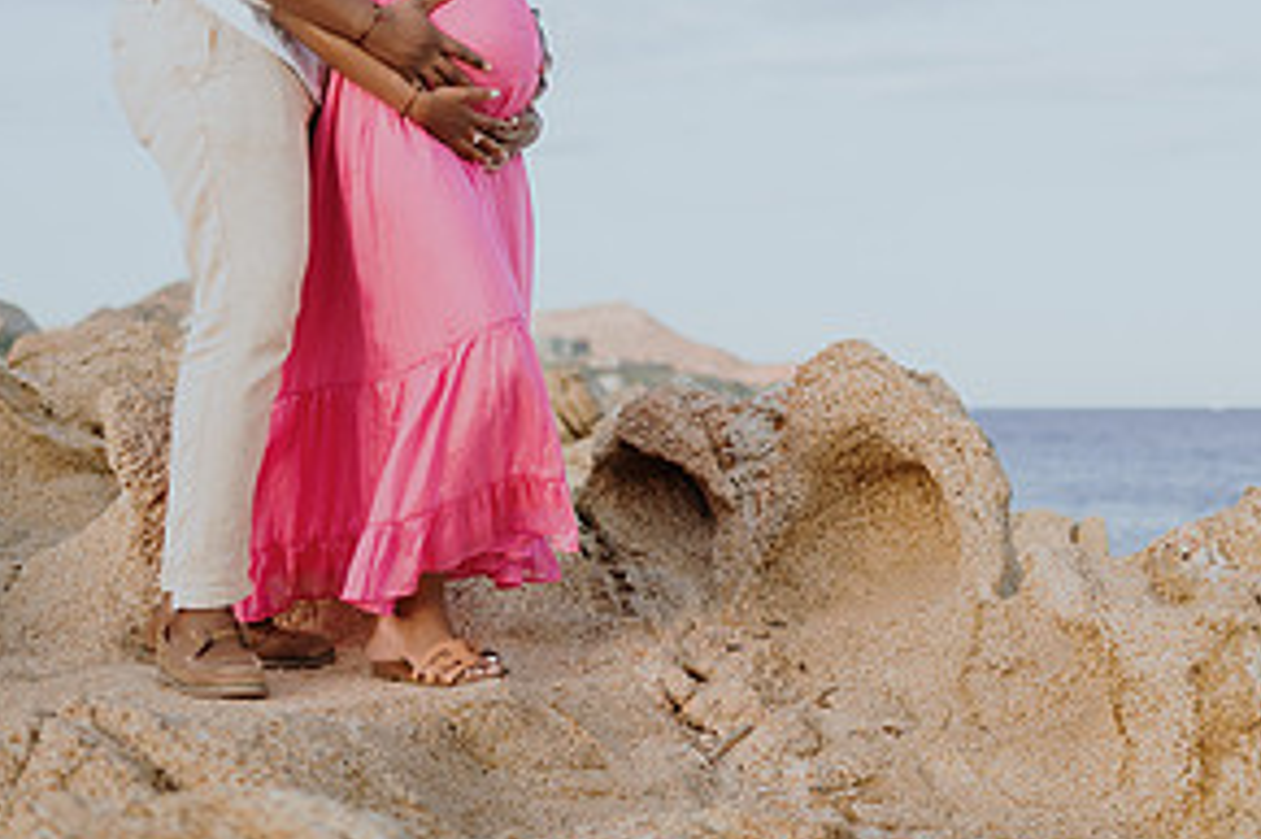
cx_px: 840
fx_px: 2485
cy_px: 72
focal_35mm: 71
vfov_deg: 18.8
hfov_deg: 28.3
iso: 100
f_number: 1.8
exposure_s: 1/1600
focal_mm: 35
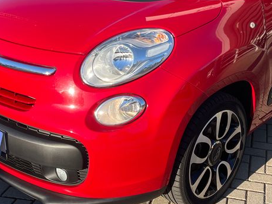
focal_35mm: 58
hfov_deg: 33.1
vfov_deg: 25.0
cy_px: 54
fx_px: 456
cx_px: 169
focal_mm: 5.1
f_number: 1.6
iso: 50
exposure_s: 1/1175
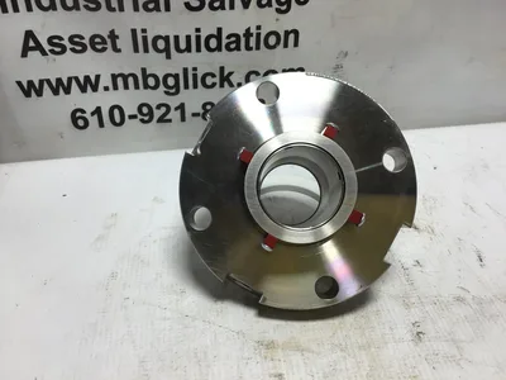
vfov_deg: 45.4
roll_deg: -1.4
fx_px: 453
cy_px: 190
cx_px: 253
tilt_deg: -37.2
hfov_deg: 58.4
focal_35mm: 31
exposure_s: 1/120
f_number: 2.4
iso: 25
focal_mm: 3.3
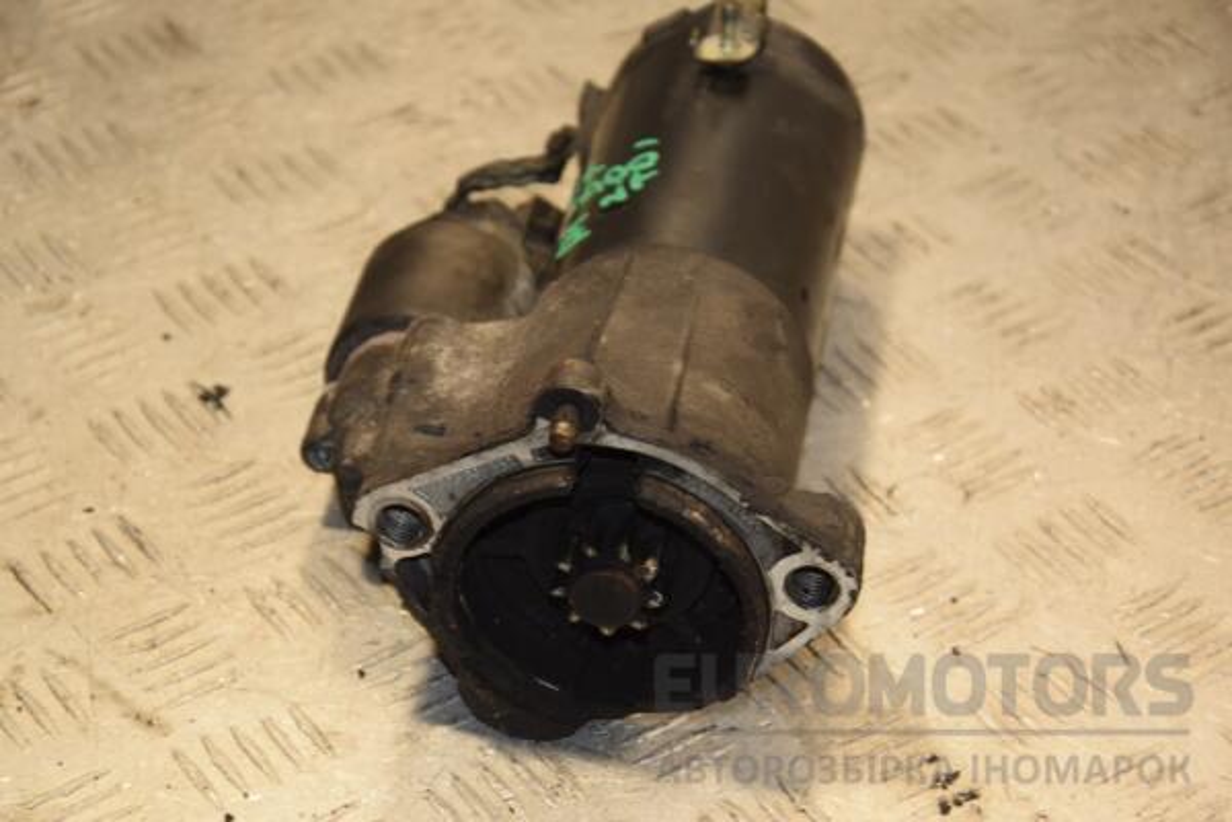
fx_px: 3593
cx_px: 616
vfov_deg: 13.0
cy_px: 411
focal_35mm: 105
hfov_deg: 19.5
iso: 800
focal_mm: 70
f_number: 5.3
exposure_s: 1/125
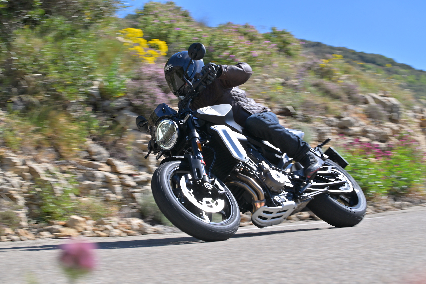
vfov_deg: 19.5
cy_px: 142
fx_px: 828
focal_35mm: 70
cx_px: 213
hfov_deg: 28.8
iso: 125
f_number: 9
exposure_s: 1/320
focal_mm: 70
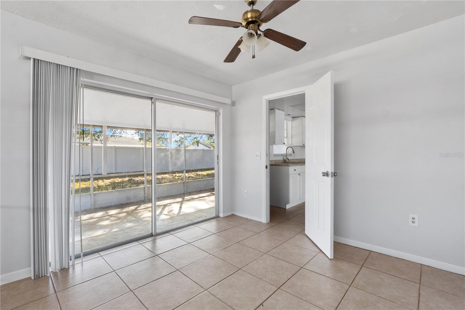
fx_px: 194
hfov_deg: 100.4
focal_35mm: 15
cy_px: 155
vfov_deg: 77.3
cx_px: 232
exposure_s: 1/3
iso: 100
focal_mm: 10
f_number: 9
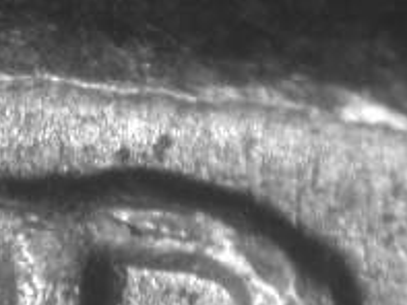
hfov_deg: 4.2
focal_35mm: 475
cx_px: -85
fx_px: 5588
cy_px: 460
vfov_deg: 3.1
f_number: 4.9
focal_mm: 30.2
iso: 100
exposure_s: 1/7.4
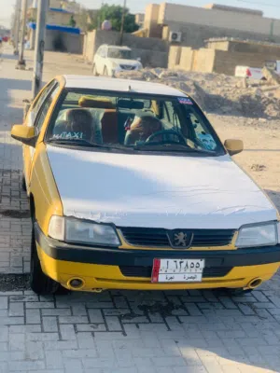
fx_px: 561
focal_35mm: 52
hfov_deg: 28.0
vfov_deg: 36.8
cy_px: 186
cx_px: 140
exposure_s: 1/452
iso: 16
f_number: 2.4
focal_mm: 6
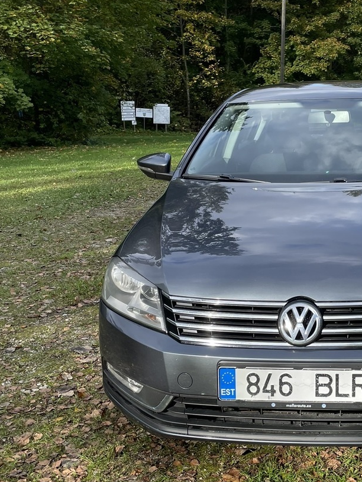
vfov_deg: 37.5
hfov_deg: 27.8
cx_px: 305
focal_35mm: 51
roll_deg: +0.1
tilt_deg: -12.1
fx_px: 711
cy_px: 250
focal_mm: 4.2
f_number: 1.6
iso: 32
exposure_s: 1/963
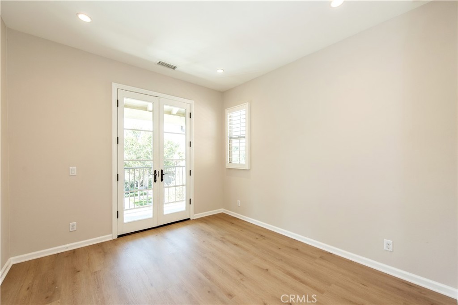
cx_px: 229
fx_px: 178
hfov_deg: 104.2
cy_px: 152
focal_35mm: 14
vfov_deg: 81.2
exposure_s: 1/125
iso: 450
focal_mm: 14
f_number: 5.6
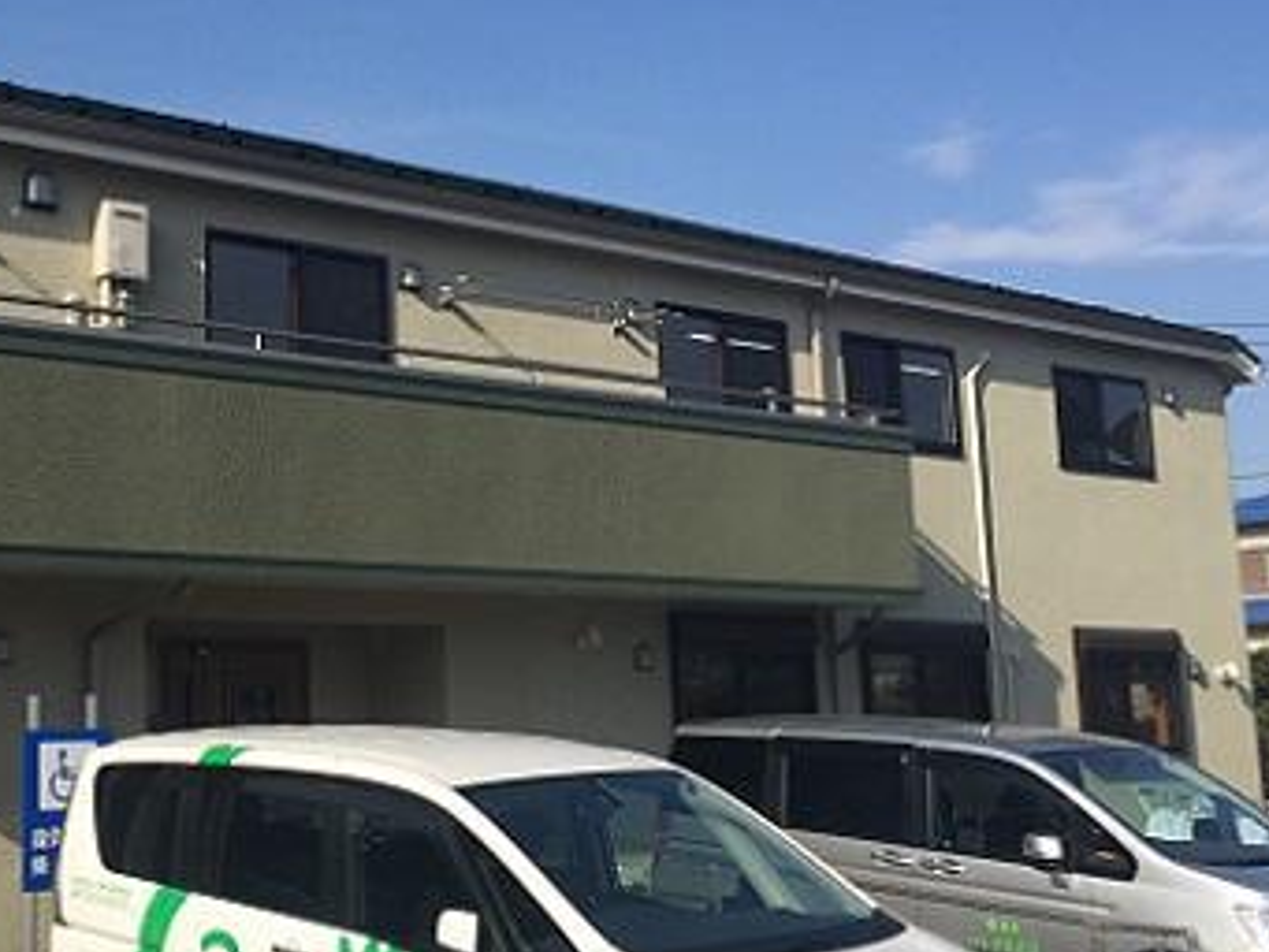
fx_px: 1870
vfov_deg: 28.5
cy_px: 390
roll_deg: +0.9
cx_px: 229
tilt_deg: +9.3
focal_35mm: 51
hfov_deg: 36.1
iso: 32
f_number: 2.2
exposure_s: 1/2639
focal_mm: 4.15
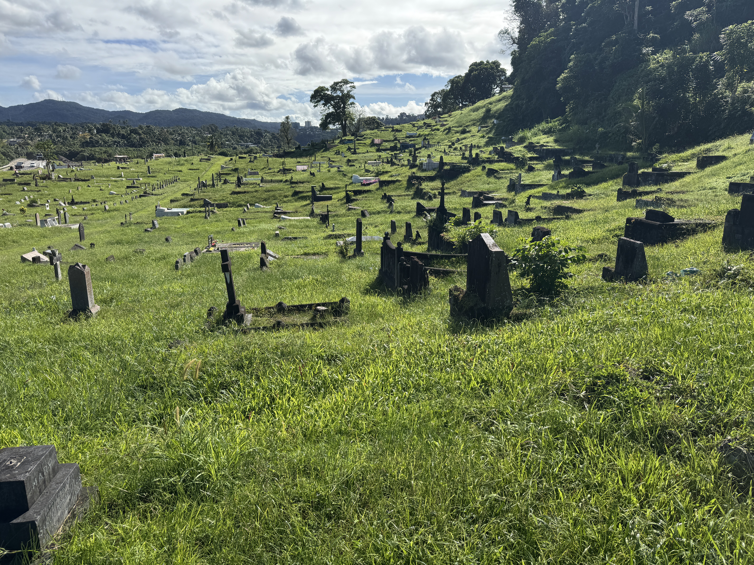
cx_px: 377
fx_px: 523
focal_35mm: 24
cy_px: 282
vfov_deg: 56.8
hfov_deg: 71.6
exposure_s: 1/3597
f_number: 1.78
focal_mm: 6.76
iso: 80
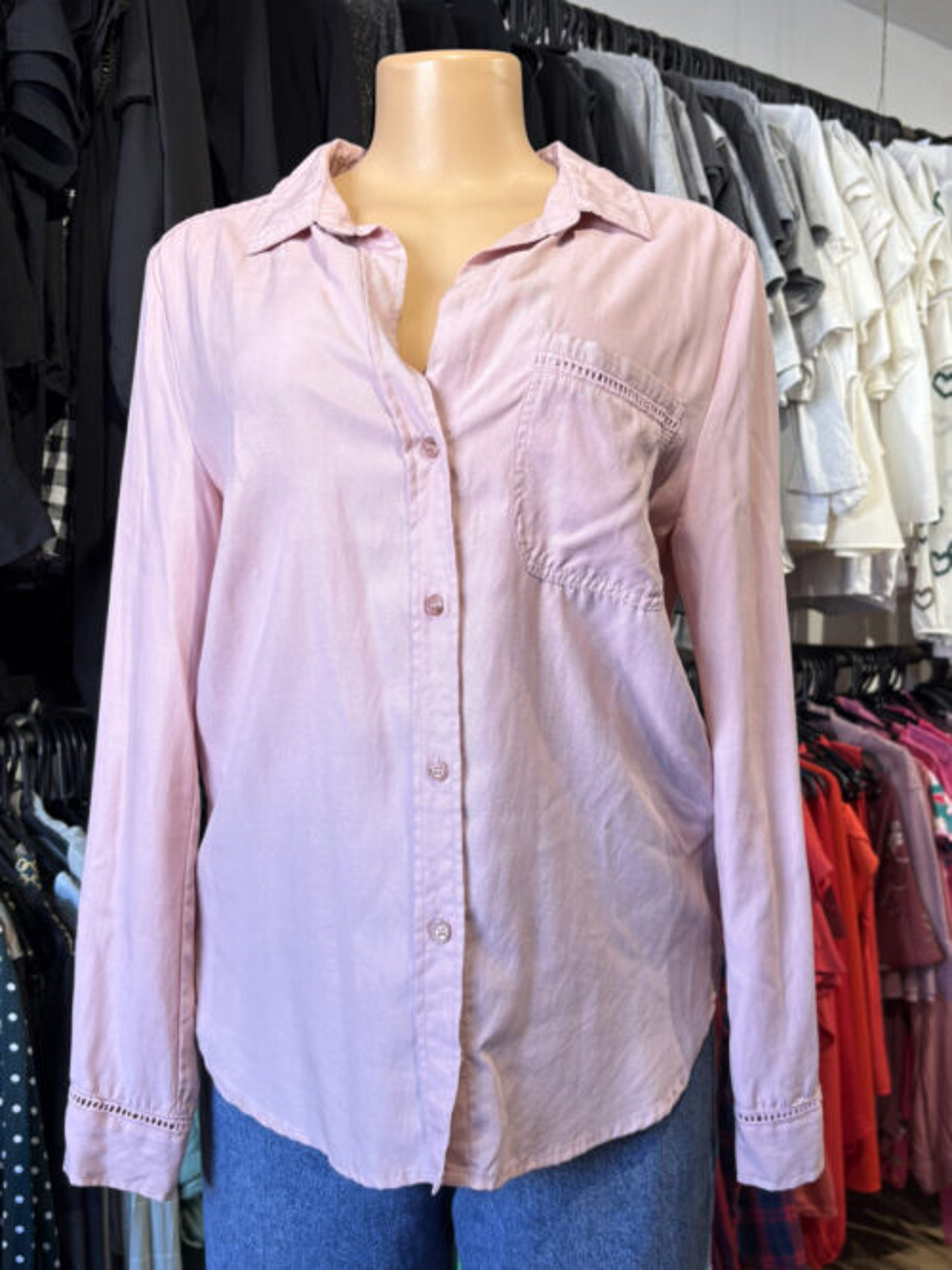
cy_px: 635
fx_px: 954
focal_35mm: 26
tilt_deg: -2.6
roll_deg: +0.9
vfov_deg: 67.3
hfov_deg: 53.0
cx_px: 476
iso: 50
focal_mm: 5.96
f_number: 1.6
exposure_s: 1/100
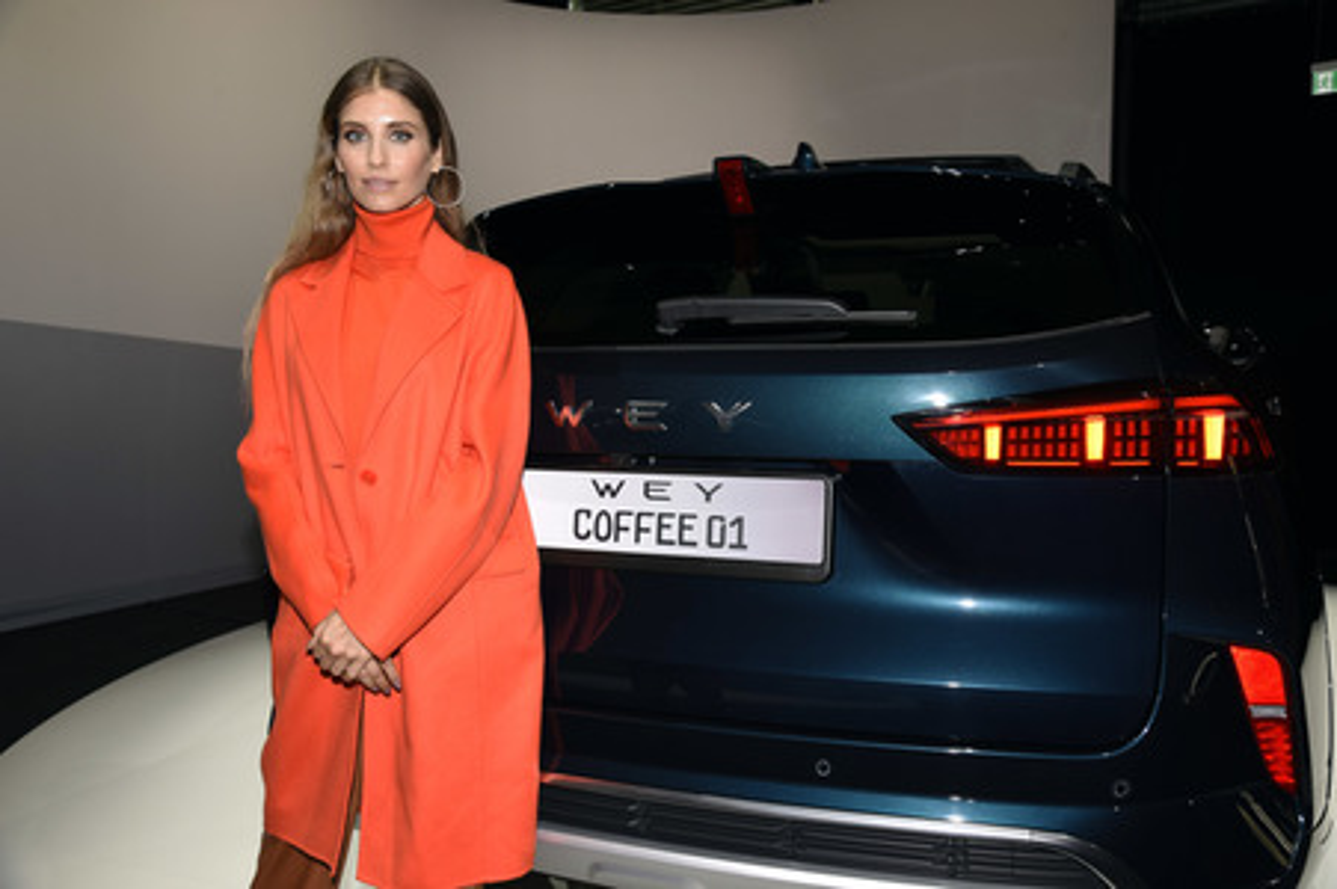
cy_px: 444
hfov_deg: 60.3
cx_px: 668
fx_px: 1150
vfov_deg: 42.3
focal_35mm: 31
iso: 400
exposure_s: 1/125
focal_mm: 31
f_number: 6.3
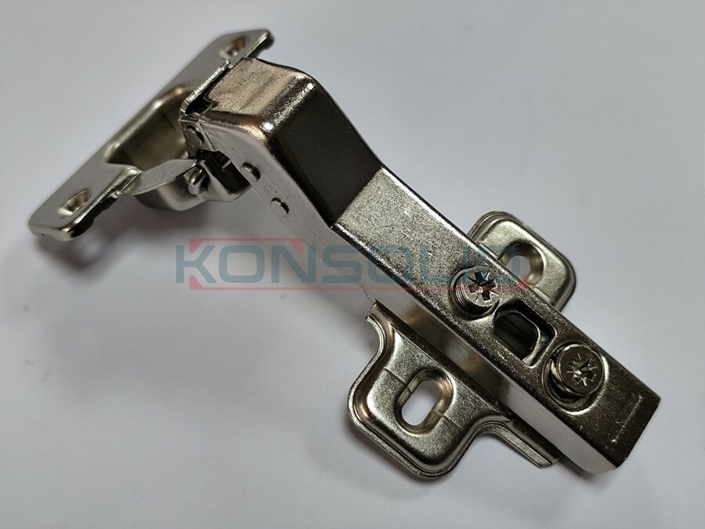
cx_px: 352
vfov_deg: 31.5
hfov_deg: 41.2
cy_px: 264
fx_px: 937
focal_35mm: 46
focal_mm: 6.14
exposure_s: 1/33.3
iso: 250
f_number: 1.65
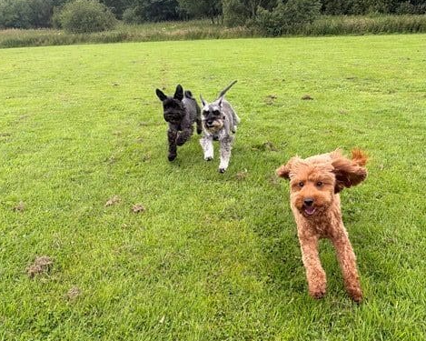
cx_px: 209
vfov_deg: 45.5
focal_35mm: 32
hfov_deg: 55.7
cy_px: 209
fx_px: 403
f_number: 1.78
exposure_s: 1/3021
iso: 400
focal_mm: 6.76
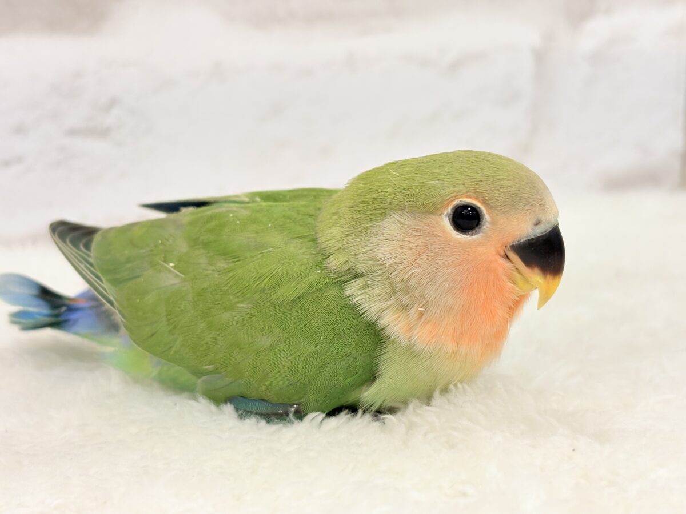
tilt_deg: -10.6
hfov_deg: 36.8
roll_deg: +1.4
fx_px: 1031
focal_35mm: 52
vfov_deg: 28.0
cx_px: 343
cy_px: 257
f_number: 1.6
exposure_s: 1/50
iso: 80
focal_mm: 5.96
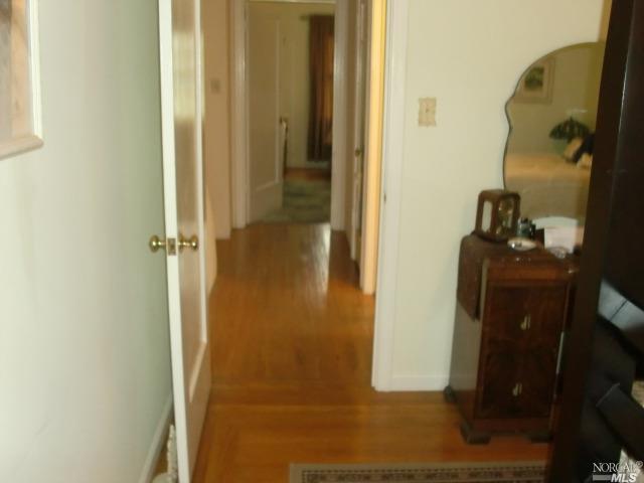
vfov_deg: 39.7
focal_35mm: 36
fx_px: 670
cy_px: 242
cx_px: 322
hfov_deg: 51.4
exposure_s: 1/60
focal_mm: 6.3
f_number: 2.8
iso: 400
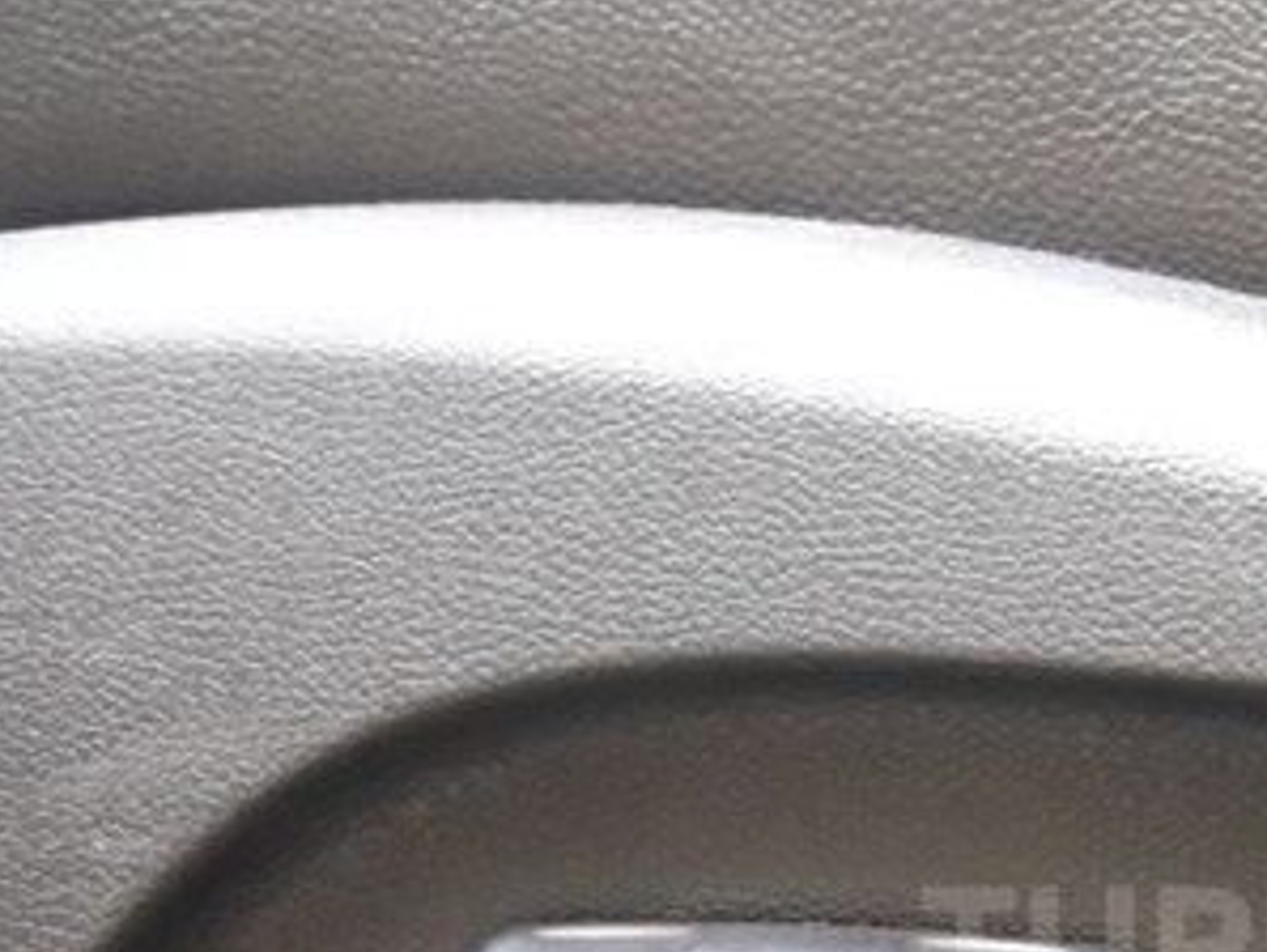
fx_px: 2271
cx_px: 1356
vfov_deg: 22.8
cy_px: 950
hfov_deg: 28.6
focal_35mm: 62
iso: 200
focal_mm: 3.7
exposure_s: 1/33
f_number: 1.9
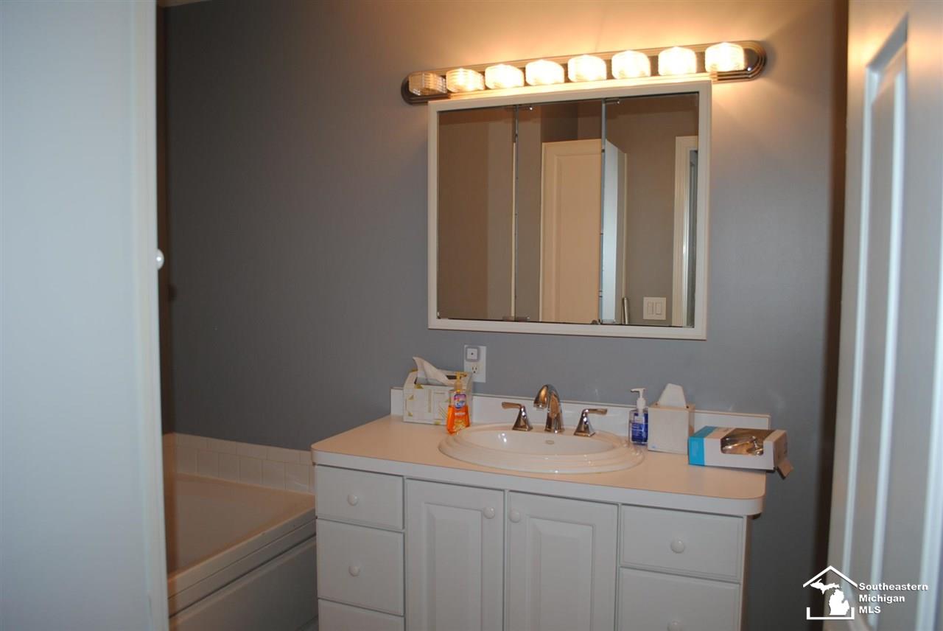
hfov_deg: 67.3
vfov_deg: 48.0
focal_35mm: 27
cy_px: 316
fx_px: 708
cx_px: 472
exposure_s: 1/60
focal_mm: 18
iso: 200
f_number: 3.5
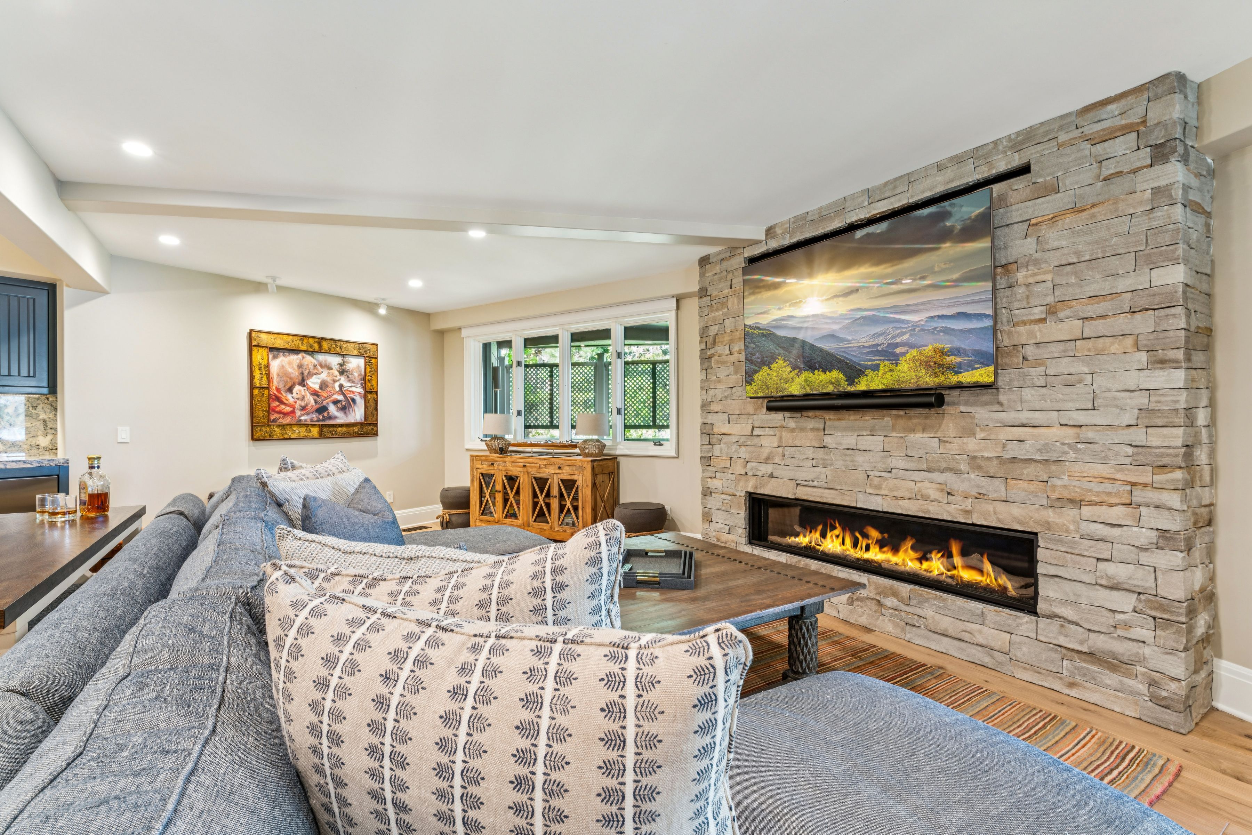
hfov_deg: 95.7
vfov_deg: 72.7
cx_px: 626
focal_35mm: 16
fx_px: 567
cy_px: 418
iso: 100
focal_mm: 16.3
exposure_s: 1.6
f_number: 13
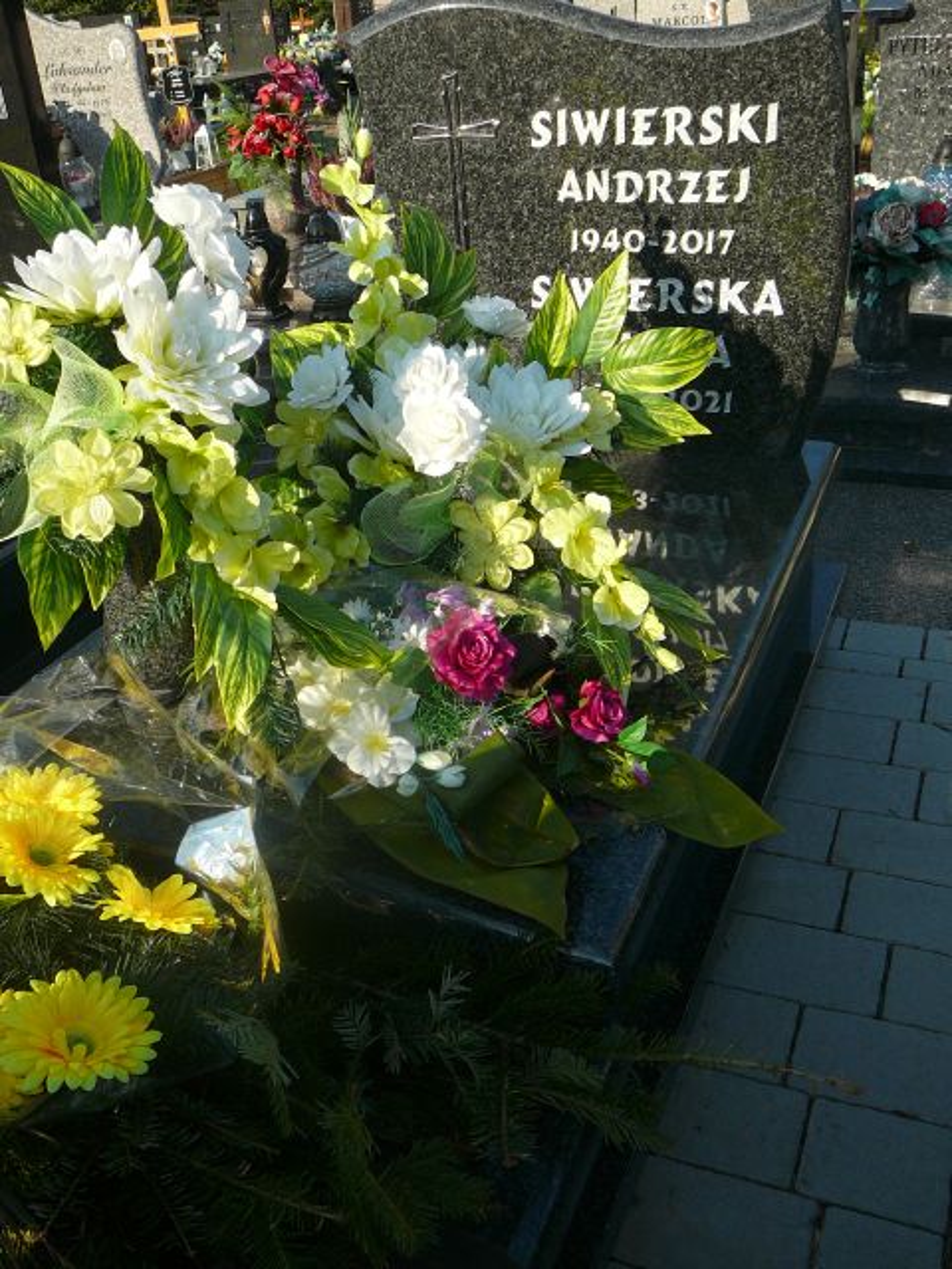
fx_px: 1283
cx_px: 476
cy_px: 634
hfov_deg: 40.7
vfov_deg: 52.6
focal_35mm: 35
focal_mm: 5.2
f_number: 2.8
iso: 80
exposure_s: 1/800
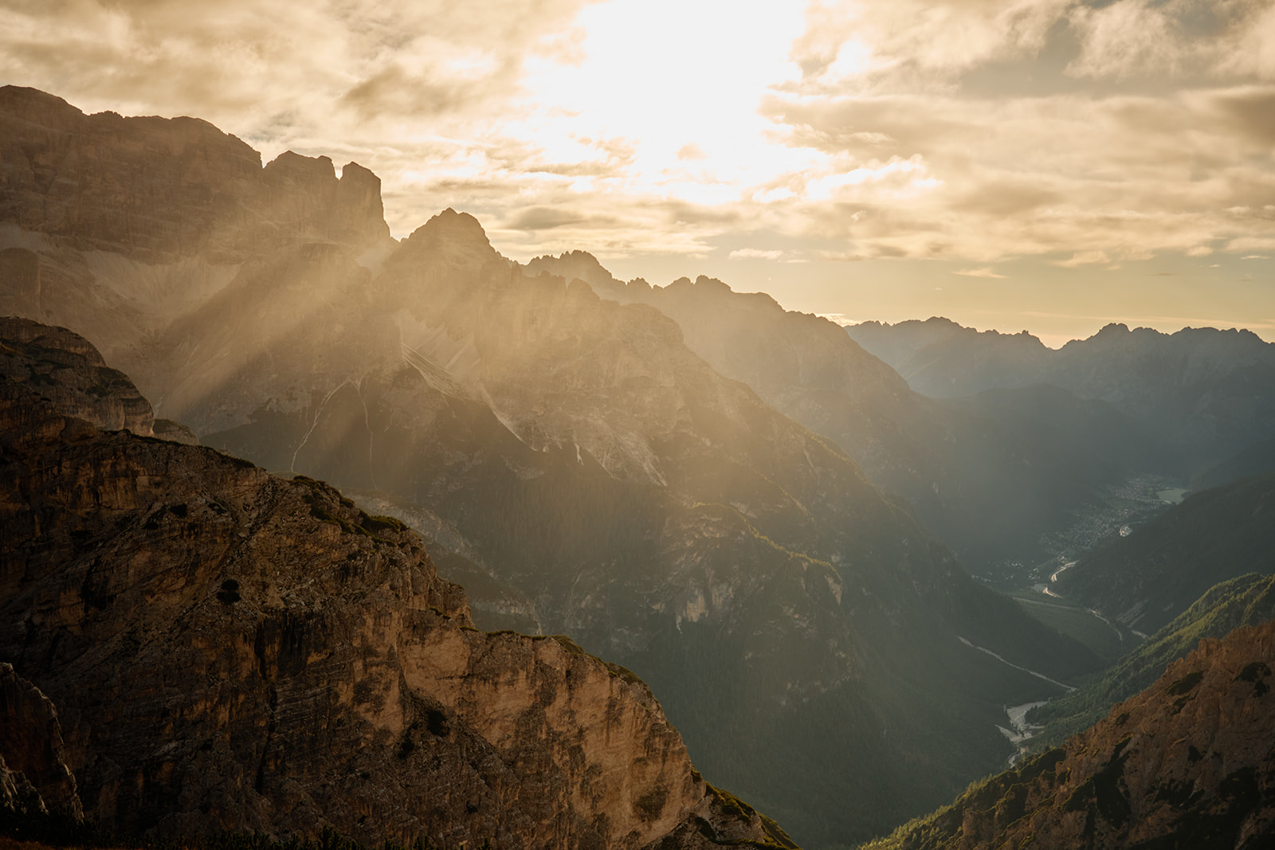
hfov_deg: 54.4
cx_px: 638
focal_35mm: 35
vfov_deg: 37.9
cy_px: 425
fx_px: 1240
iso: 125
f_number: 1.4
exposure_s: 1/7500
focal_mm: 23
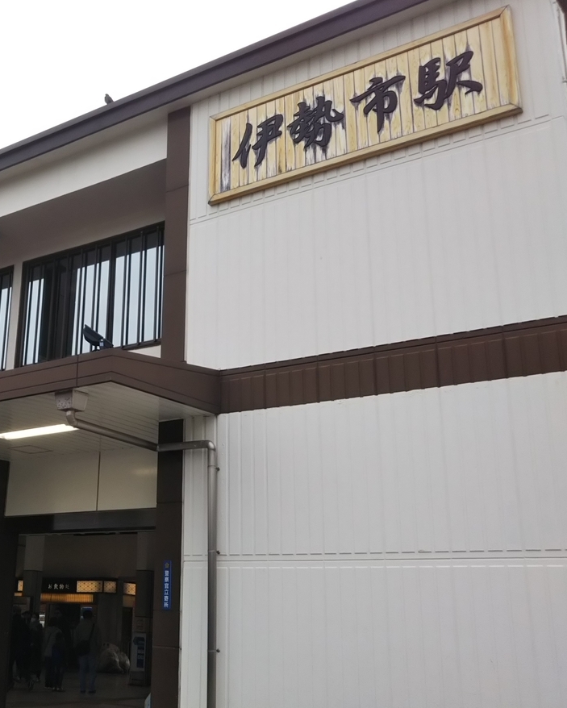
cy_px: 358
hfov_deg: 36.1
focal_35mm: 40
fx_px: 839
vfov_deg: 45.8
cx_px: 114
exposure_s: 1/233
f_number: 2.2
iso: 20
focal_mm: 4
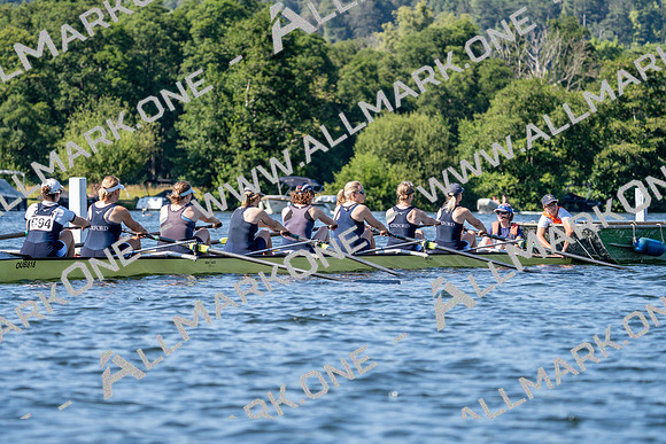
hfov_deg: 10.3
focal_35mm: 200
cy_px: 222
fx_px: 3701
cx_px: 333
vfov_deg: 6.9
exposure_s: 1/1600
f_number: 5.6
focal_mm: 200
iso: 320
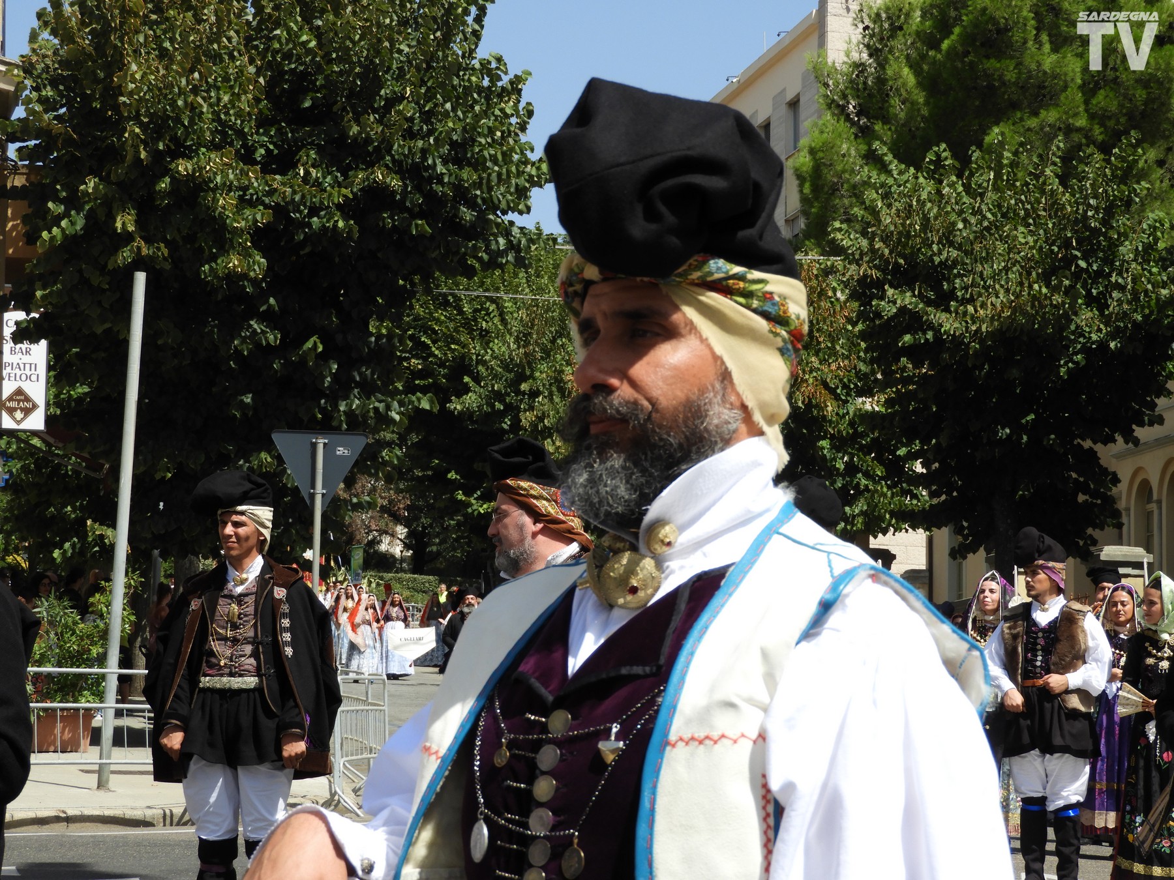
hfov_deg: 20.7
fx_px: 3222
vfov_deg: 15.6
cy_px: 440
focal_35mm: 95
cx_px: 587
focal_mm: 17
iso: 100
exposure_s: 1/640
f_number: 4.8
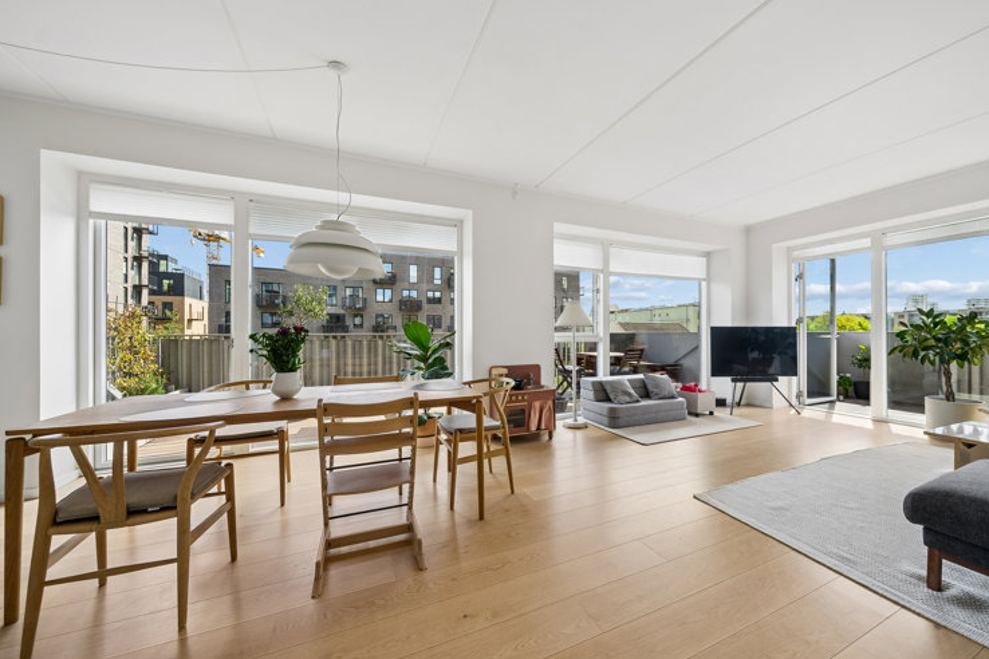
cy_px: 333
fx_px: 357
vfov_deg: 85.4
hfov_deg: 108.2
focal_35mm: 13
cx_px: 524
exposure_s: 1/400
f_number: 5.6
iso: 320
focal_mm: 12
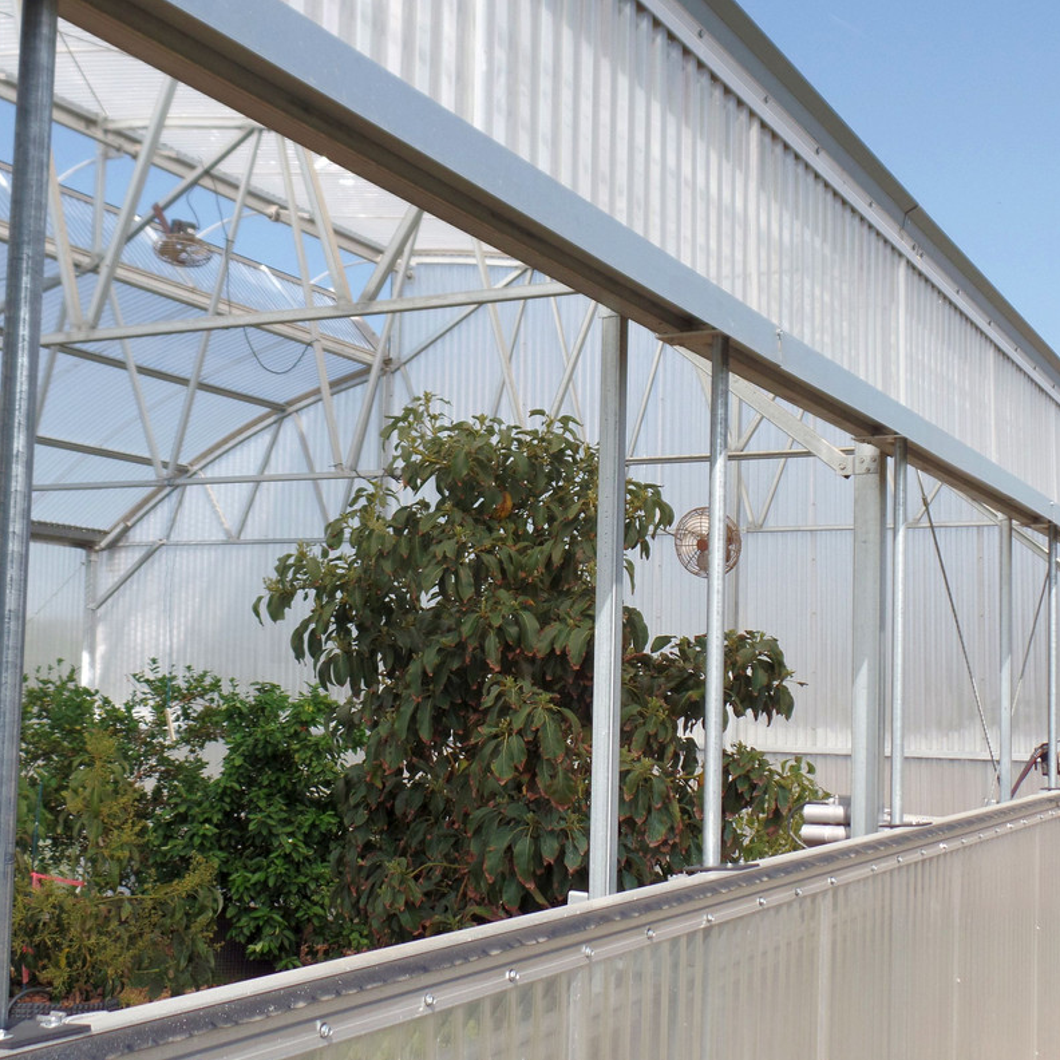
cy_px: 534
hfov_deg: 34.0
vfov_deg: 34.0
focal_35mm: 50
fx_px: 1732
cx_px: 527
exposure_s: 1/1000
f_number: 3.2
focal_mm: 7.5
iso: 80
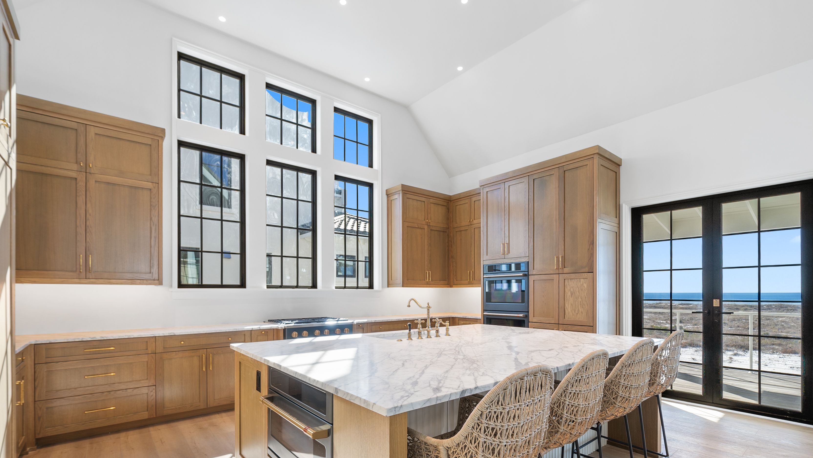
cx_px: 392
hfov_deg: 99.3
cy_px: 299
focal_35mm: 16
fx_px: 345
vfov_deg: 65.6
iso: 64
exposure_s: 1/4
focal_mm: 12
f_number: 7.1
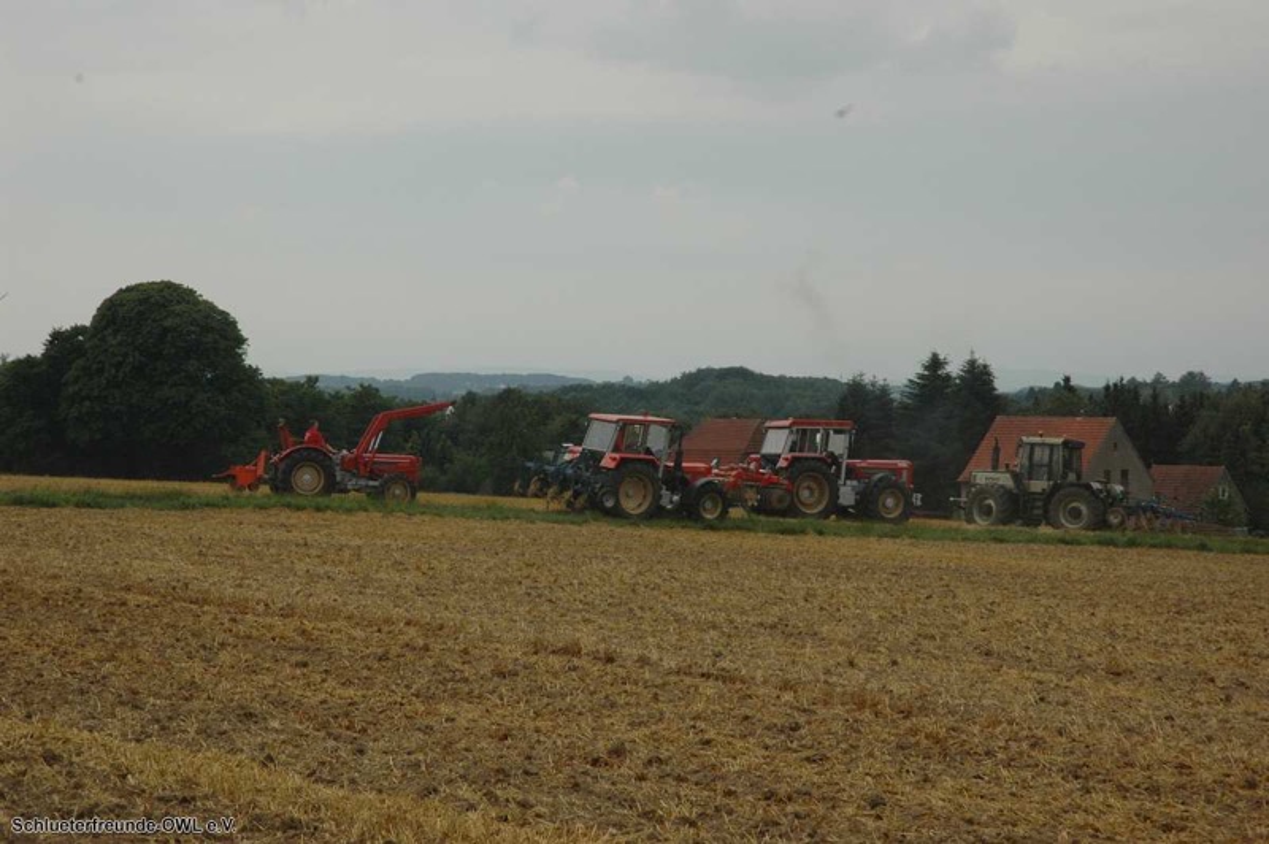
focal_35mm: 105
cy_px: 422
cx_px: 634
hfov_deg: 19.5
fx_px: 3698
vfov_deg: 13.0
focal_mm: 70
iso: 400
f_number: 11
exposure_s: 1/500
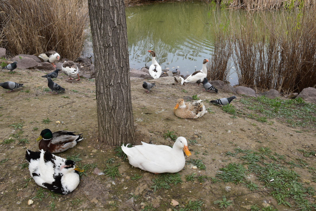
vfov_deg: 38.4
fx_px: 303
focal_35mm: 34
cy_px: 106
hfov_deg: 55.1
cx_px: 158
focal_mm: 23
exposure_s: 1/160
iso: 400
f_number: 9
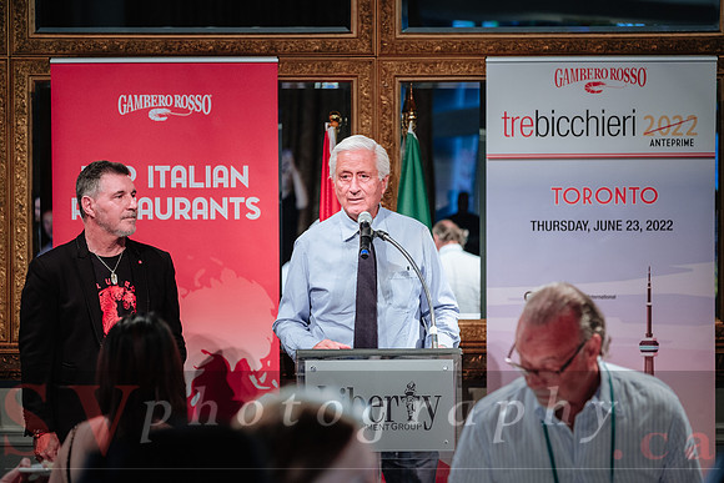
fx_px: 3078
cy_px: 242
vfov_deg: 9.0
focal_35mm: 153
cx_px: 362
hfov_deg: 13.4
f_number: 2.8
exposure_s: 1/125
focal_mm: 102.2
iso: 1600
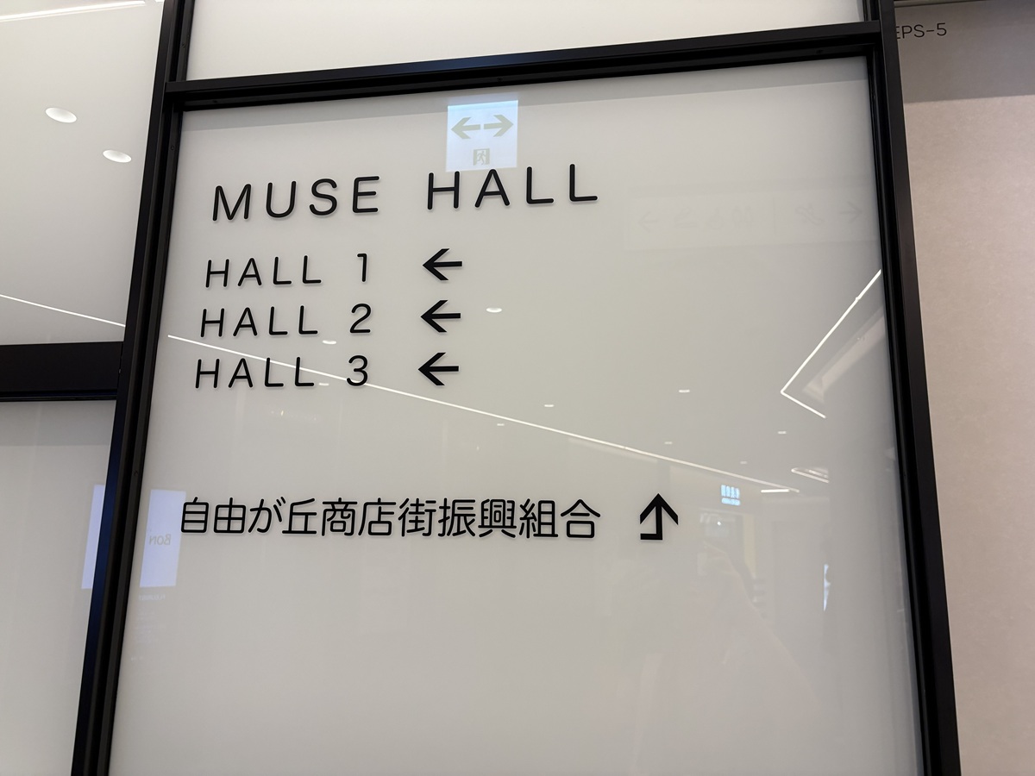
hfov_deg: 67.3
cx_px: 518
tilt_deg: +12.2
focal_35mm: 26
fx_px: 777
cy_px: 388
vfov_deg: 53.1
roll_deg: +0.2
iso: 125
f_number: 1.6
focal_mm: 5.96
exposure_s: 1/100
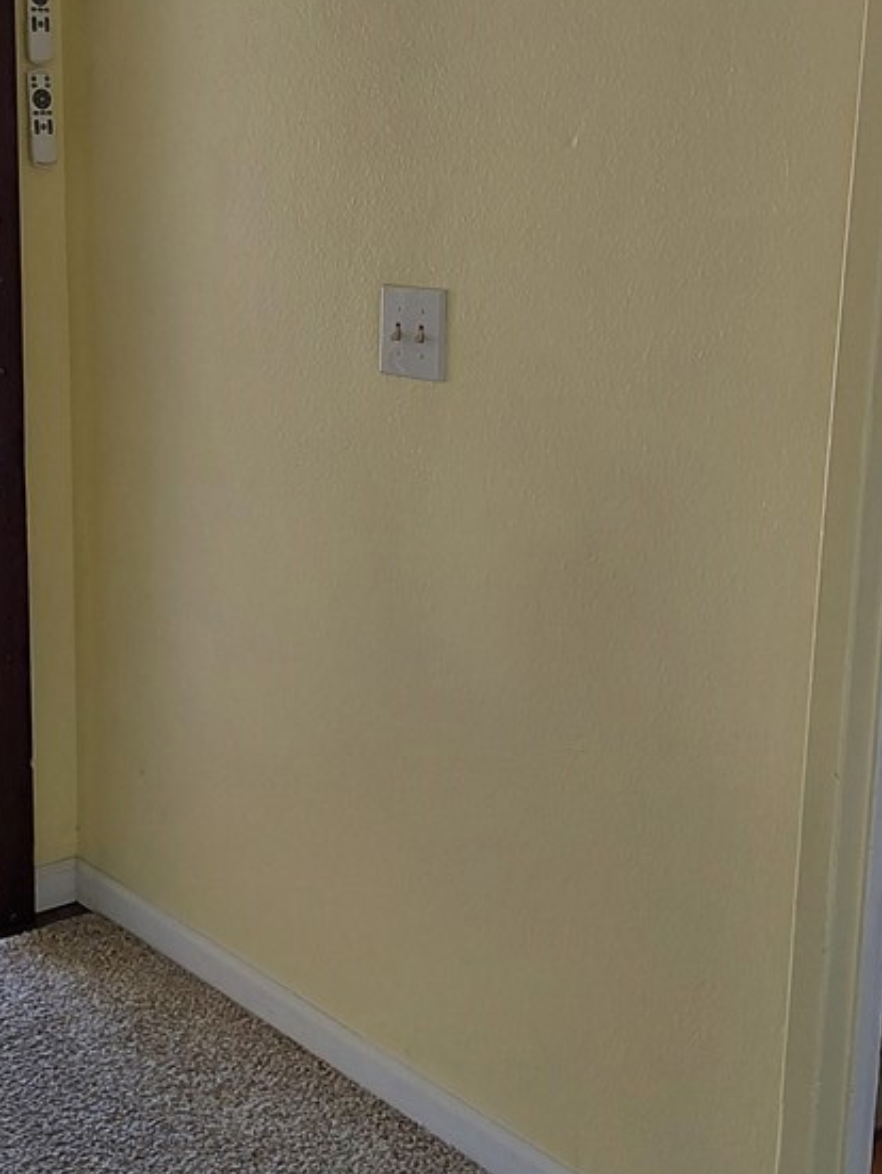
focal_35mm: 52
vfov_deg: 36.7
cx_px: 260
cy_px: 518
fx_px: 1765
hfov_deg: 27.8
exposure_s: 1/60
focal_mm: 2.91
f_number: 1.9
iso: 64
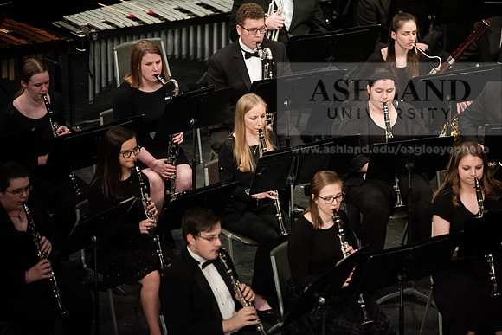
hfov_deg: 10.3
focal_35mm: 200
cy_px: 168
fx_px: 2789
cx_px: 251
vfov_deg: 6.9
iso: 3200
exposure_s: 1/250
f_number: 3.2
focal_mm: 200
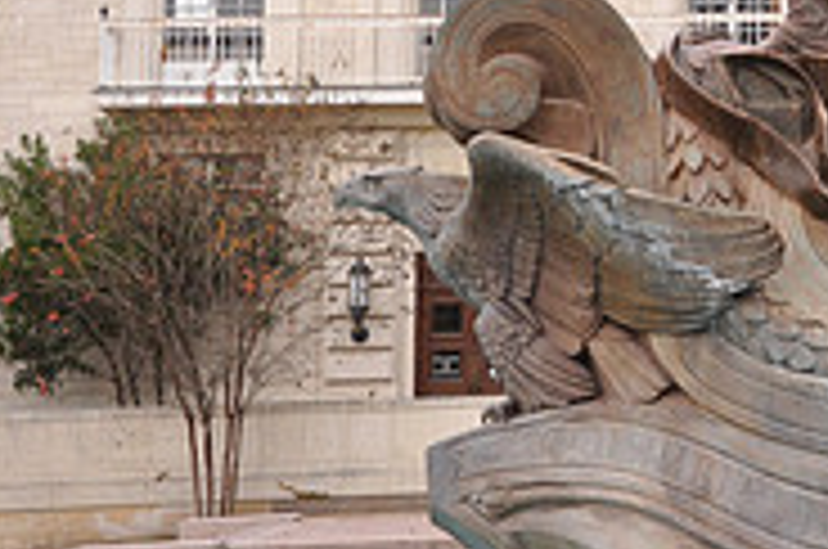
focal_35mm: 123
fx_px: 2824
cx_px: 1080
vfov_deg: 10.8
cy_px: -169
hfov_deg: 15.8
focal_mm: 26
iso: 400
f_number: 4
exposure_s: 1/125
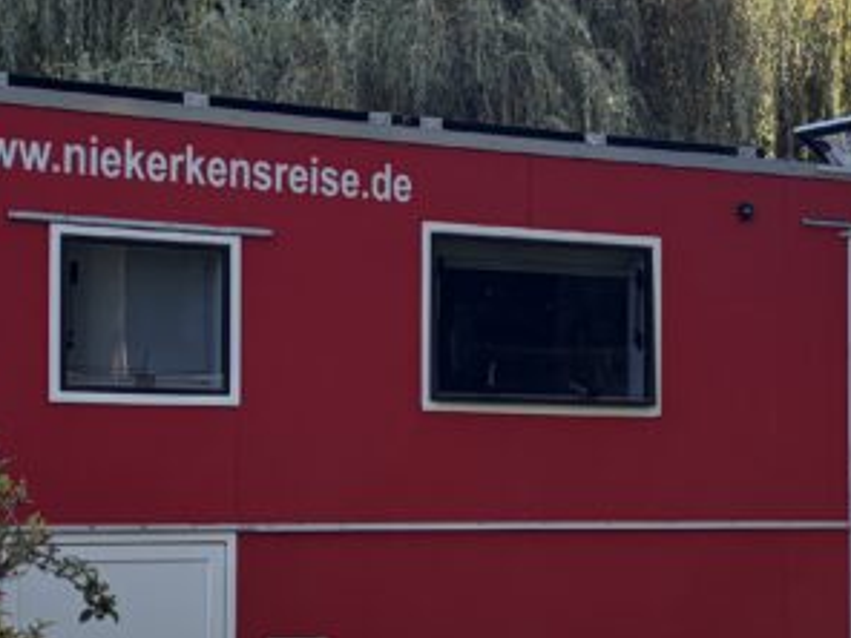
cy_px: 388
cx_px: 385
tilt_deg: +2.6
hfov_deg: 21.8
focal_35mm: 90
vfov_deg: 16.4
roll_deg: +0.3
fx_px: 2213
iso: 50
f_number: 1.6
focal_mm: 5.96
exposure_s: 1/367
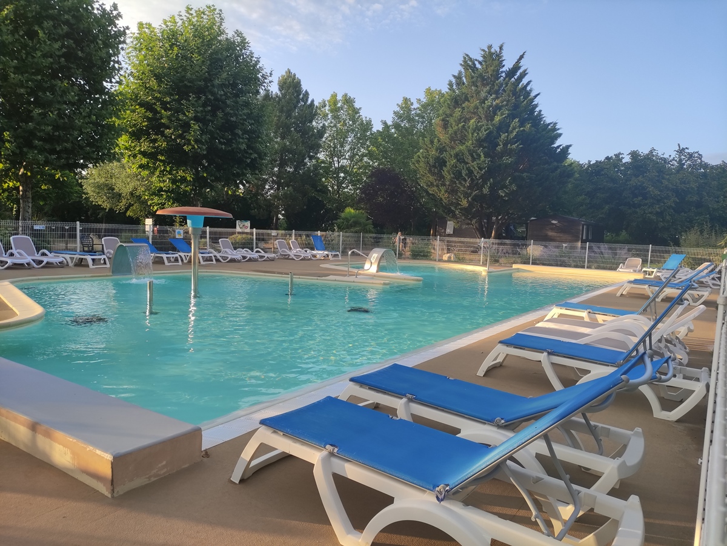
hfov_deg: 69.4
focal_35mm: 25
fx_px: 525
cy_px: 273
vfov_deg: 54.9
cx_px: 364
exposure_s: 1/410
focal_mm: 5.43
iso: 50
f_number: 1.89
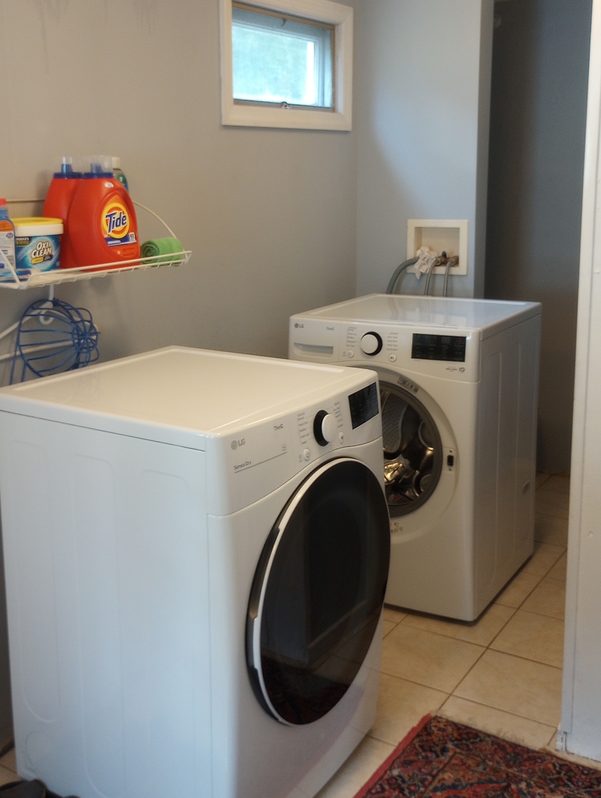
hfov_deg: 36.9
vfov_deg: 47.7
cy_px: 352
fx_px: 900
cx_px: 267
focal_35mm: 39
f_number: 1.8
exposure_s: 1/24
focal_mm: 4.27
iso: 863
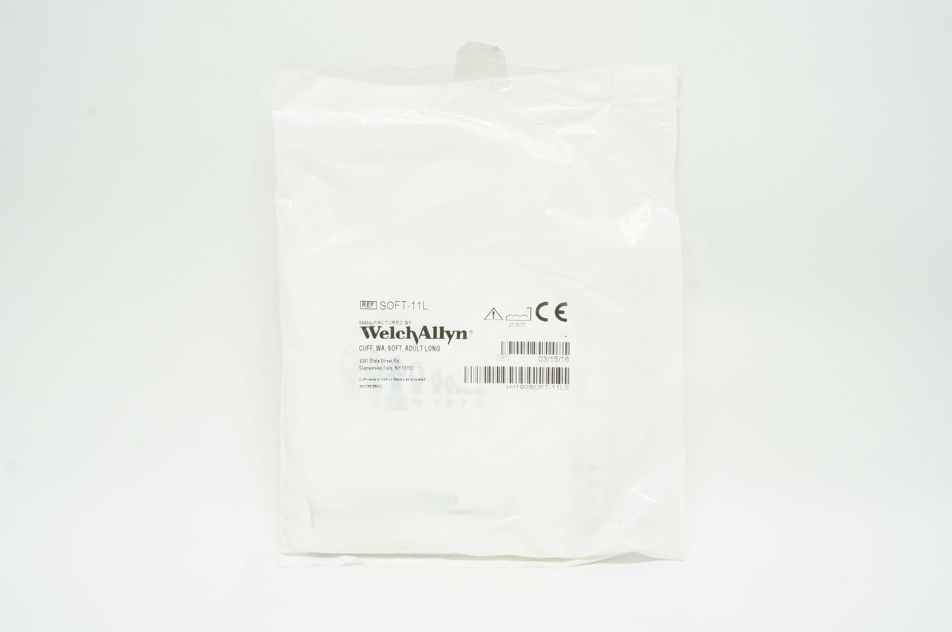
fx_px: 991
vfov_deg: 35.4
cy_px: 316
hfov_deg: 51.3
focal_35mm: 38
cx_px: 476
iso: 400
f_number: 13
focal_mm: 25
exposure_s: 1/13
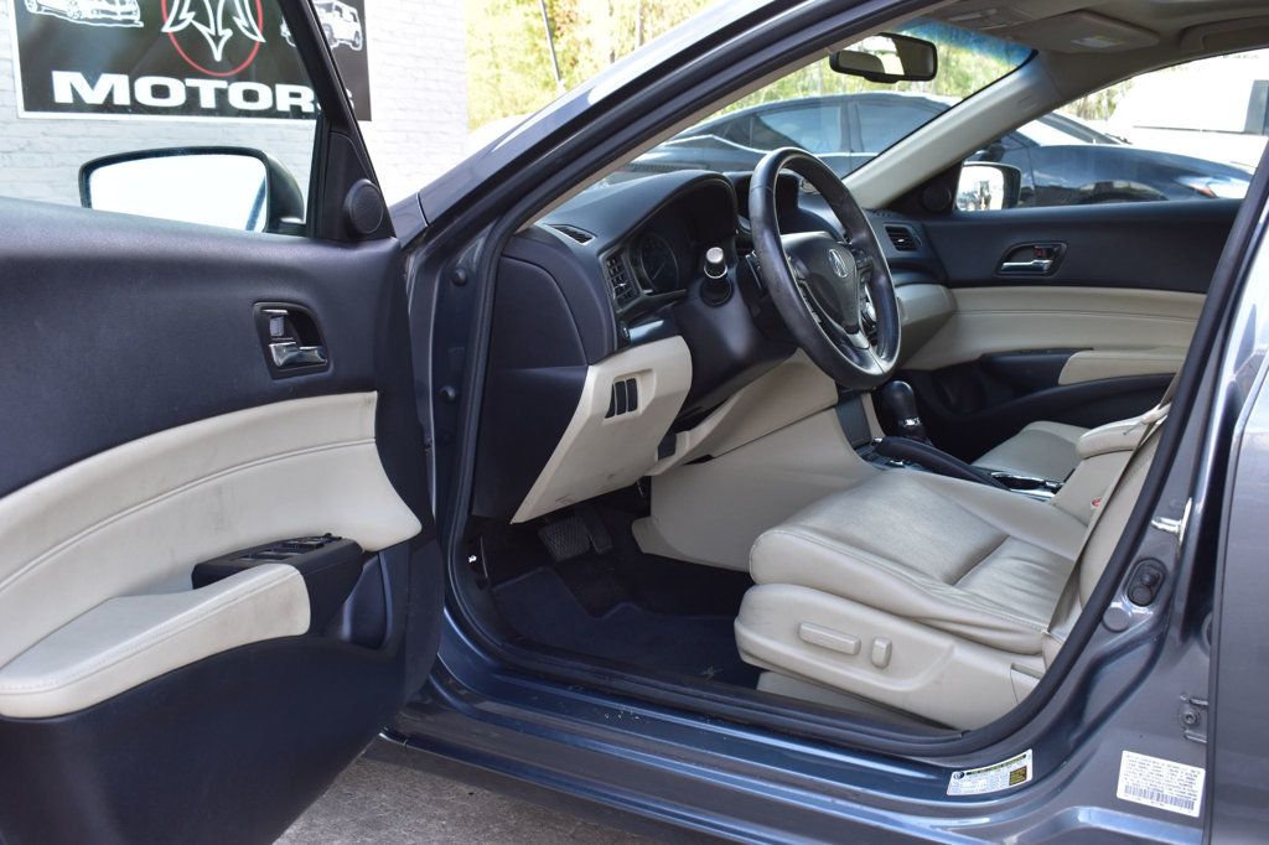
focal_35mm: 36
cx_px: 634
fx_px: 1269
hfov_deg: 53.1
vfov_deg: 36.8
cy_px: 422
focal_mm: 24
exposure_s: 1/80
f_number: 8
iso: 400
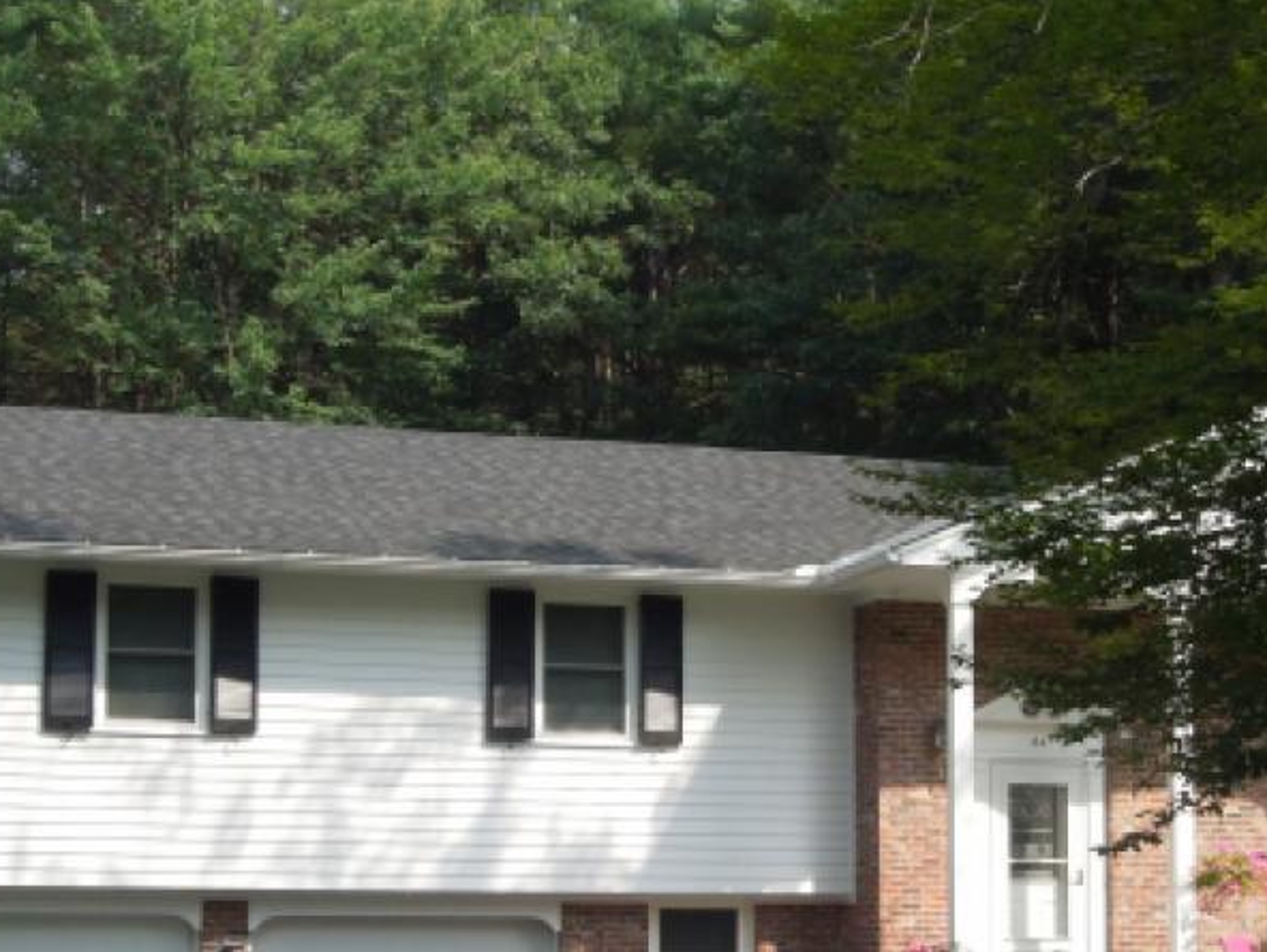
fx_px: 3040
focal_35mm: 83
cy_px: 716
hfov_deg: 23.5
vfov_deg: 17.7
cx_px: 762
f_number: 8
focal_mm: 8.7
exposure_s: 1/320
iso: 400
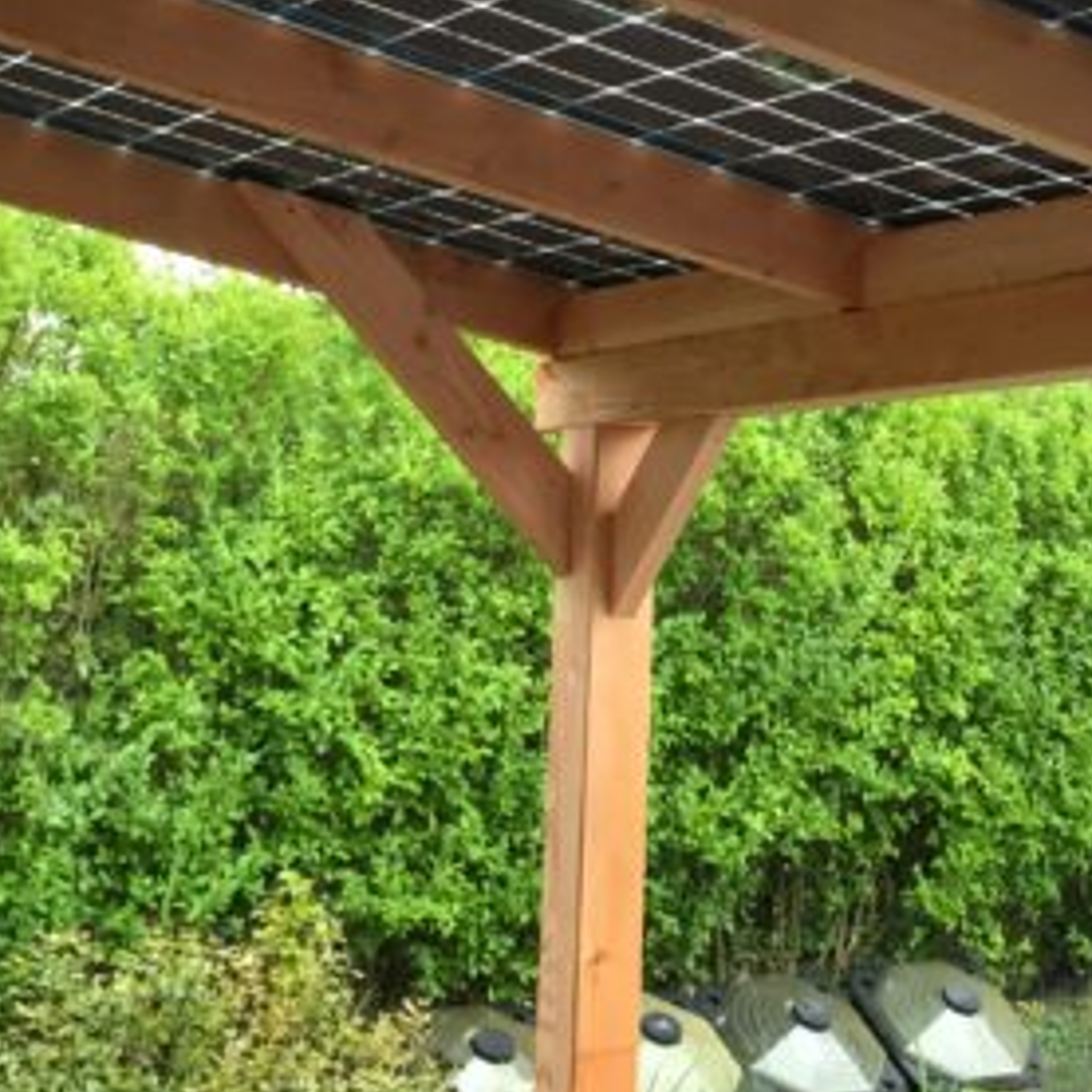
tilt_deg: +13.8
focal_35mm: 71
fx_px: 2534
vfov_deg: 23.3
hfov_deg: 24.0
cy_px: -8
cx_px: 852
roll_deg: -1.8
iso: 64
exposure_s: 1/33
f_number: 2.2
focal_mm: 4.15
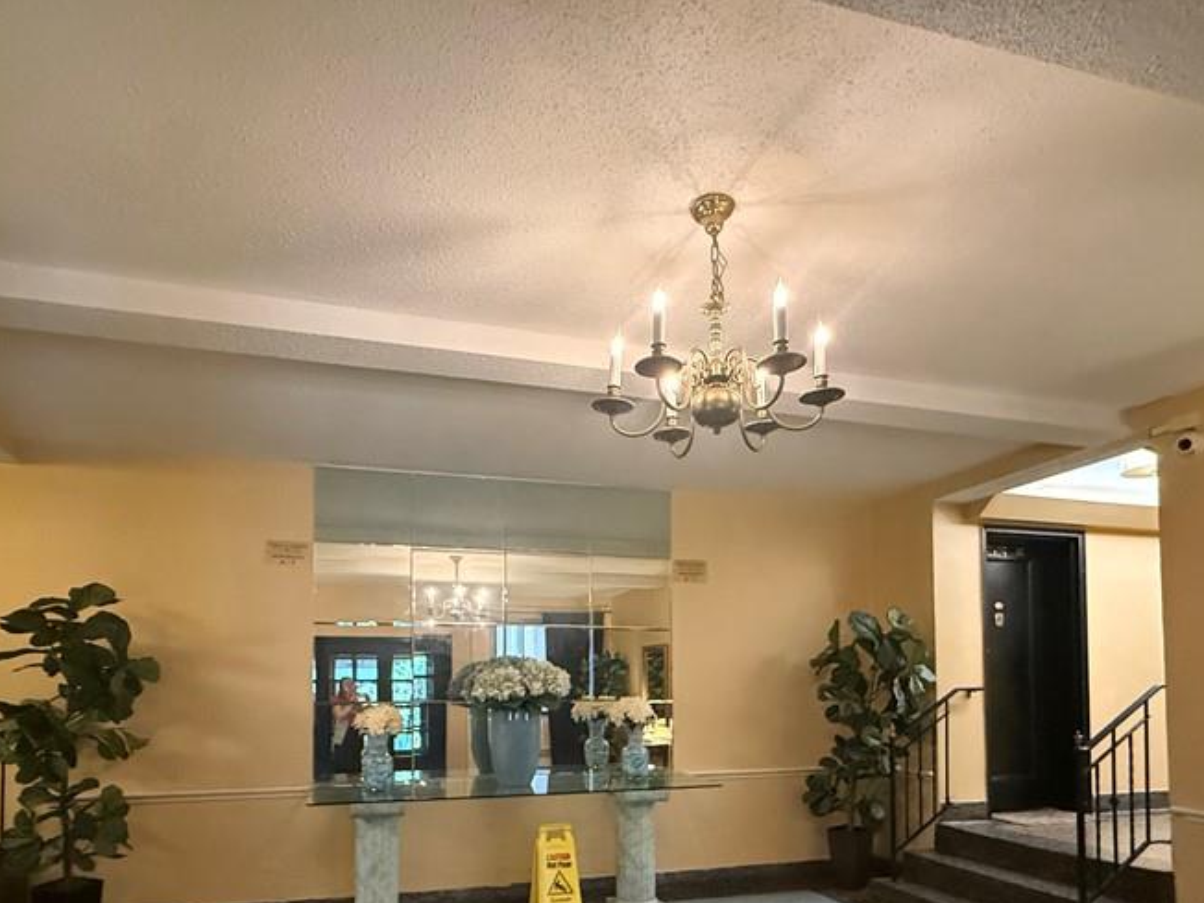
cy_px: 676
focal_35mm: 22
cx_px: 571
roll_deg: +0.2
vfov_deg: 58.0
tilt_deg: +1.0
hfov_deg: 76.3
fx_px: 765
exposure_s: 1/60
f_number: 2.2
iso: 1250
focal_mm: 2.22
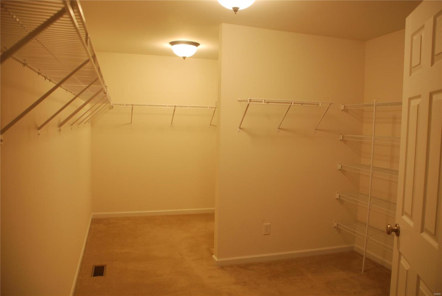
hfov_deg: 61.9
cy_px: 148
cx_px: 221
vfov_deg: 43.7
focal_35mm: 30
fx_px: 369
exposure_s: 1/30
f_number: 3.8
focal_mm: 20
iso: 320
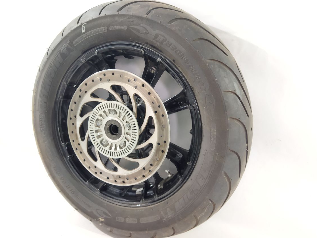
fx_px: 266
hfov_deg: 61.6
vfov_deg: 48.2
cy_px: 125
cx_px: 155
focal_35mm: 29
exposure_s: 1/25
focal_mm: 4.71
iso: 244
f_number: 1.79
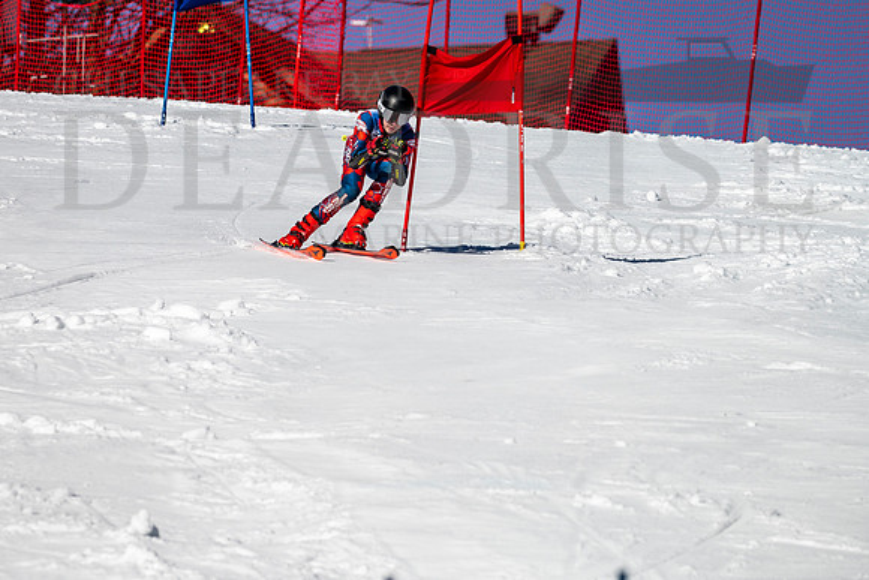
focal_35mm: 562
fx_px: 13575
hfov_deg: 3.7
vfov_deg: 2.4
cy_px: 173
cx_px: 258
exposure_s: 1/2000
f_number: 8
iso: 200
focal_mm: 400
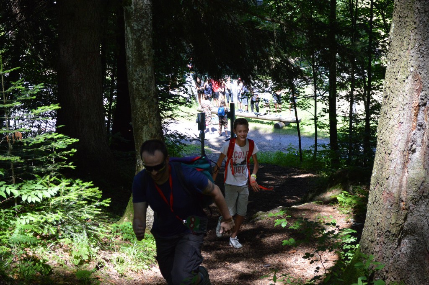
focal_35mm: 68
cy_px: 142
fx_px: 804
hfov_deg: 29.9
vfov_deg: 20.1
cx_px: 214
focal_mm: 45
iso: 1250
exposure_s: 1/640
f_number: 5.3
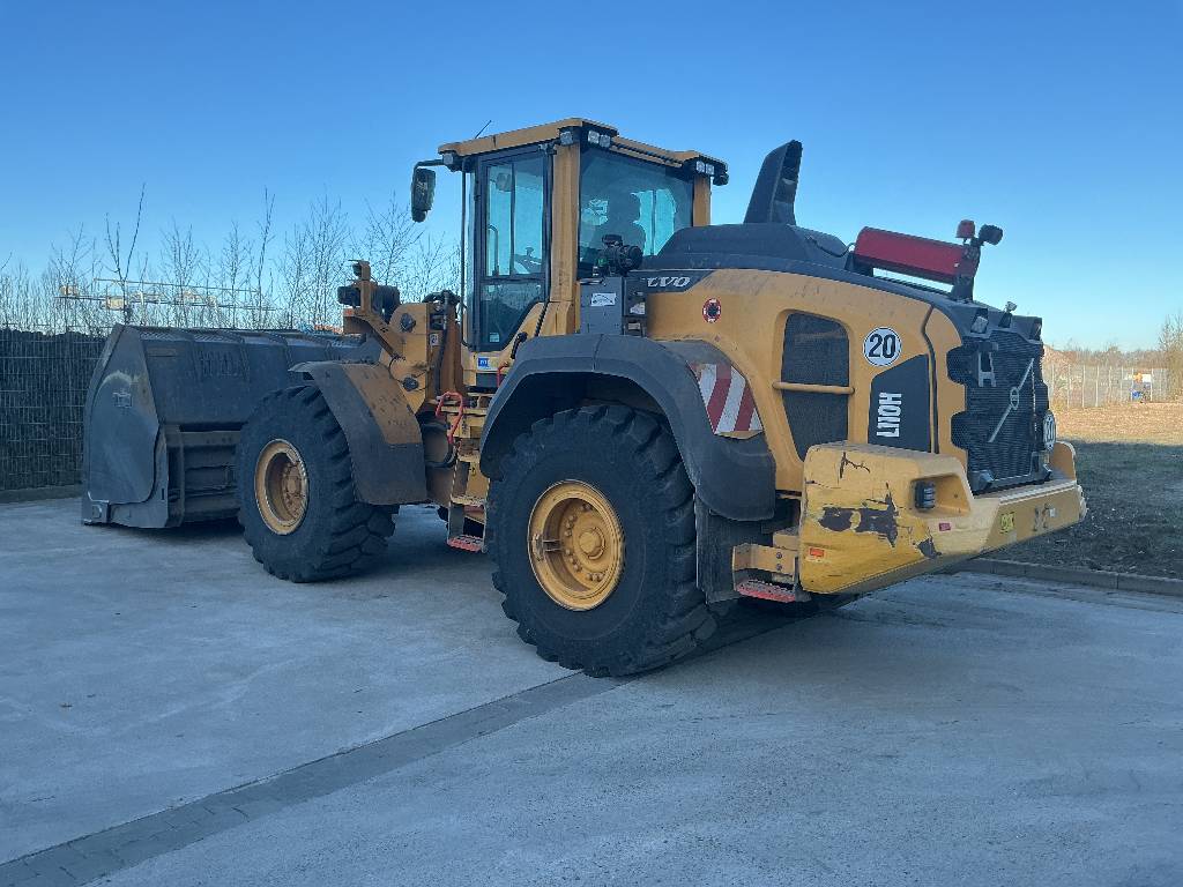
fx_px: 991
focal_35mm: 29
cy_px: 444
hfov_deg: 61.7
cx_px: 592
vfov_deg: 48.2
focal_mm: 3
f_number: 1.8
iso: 25
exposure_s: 1/829
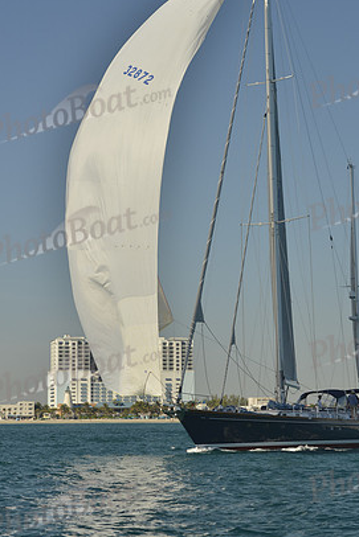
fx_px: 1494
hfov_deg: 13.7
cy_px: 284
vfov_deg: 20.4
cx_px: 240
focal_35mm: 100
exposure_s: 1/640
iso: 200
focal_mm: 70
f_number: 7.1
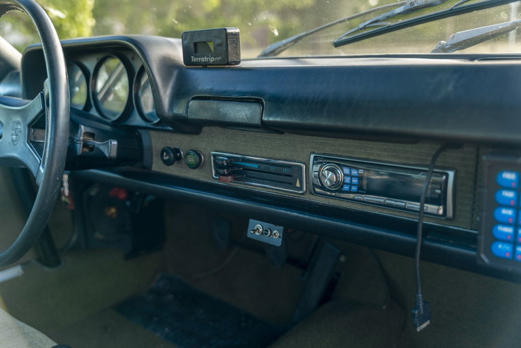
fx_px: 494
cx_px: 260
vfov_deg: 38.8
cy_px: 174
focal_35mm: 34
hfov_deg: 55.6
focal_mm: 34.1
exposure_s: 1/100
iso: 400
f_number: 2.8
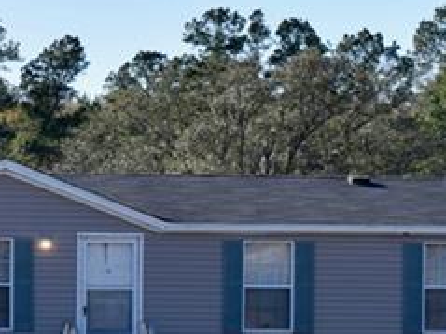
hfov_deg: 6.4
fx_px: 3979
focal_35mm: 309
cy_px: 299
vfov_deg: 4.8
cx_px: 119
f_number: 8
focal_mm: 50
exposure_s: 1/250
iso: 125
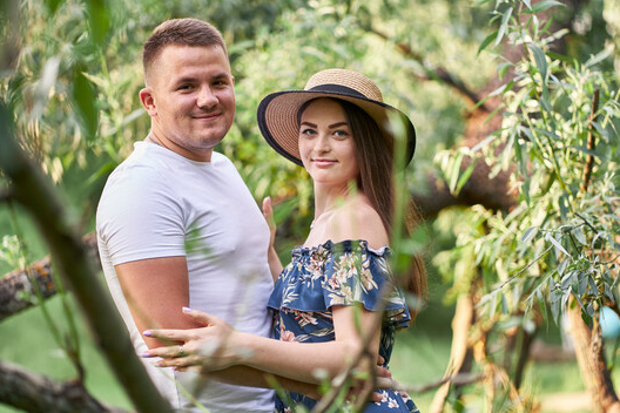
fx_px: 1636
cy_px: 211
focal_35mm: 95
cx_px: 296
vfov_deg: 14.4
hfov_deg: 21.5
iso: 200
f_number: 1.8
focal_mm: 85
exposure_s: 1/320
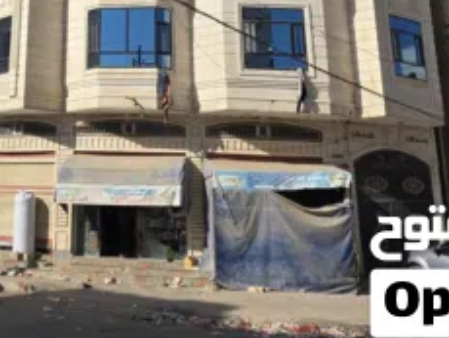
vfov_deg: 21.1
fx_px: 831
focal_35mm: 64
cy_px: -84
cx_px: 76
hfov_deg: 29.4
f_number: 1.7
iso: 80
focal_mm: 6.3
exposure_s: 1/6574
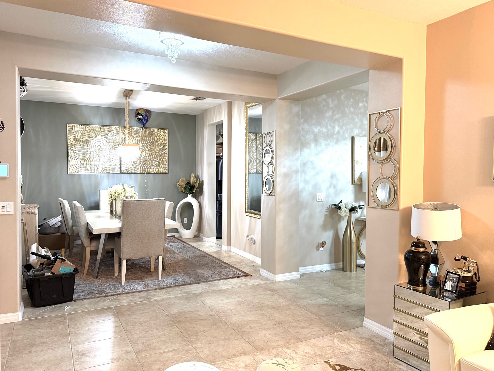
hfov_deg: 67.3
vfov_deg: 53.1
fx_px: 371
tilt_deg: -1.1
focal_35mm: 26
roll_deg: -0.2
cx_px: 255
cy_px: 180
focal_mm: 6.76
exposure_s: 1/60
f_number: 1.78
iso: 250
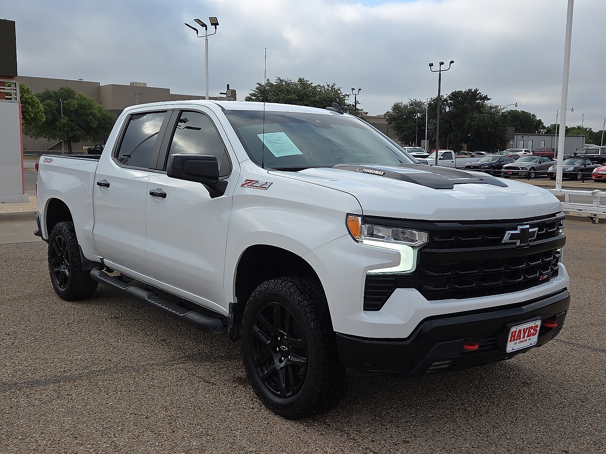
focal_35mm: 35
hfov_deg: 52.6
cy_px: 227
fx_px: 613
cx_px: 303
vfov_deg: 40.7
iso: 76
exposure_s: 1/3333
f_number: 1.8
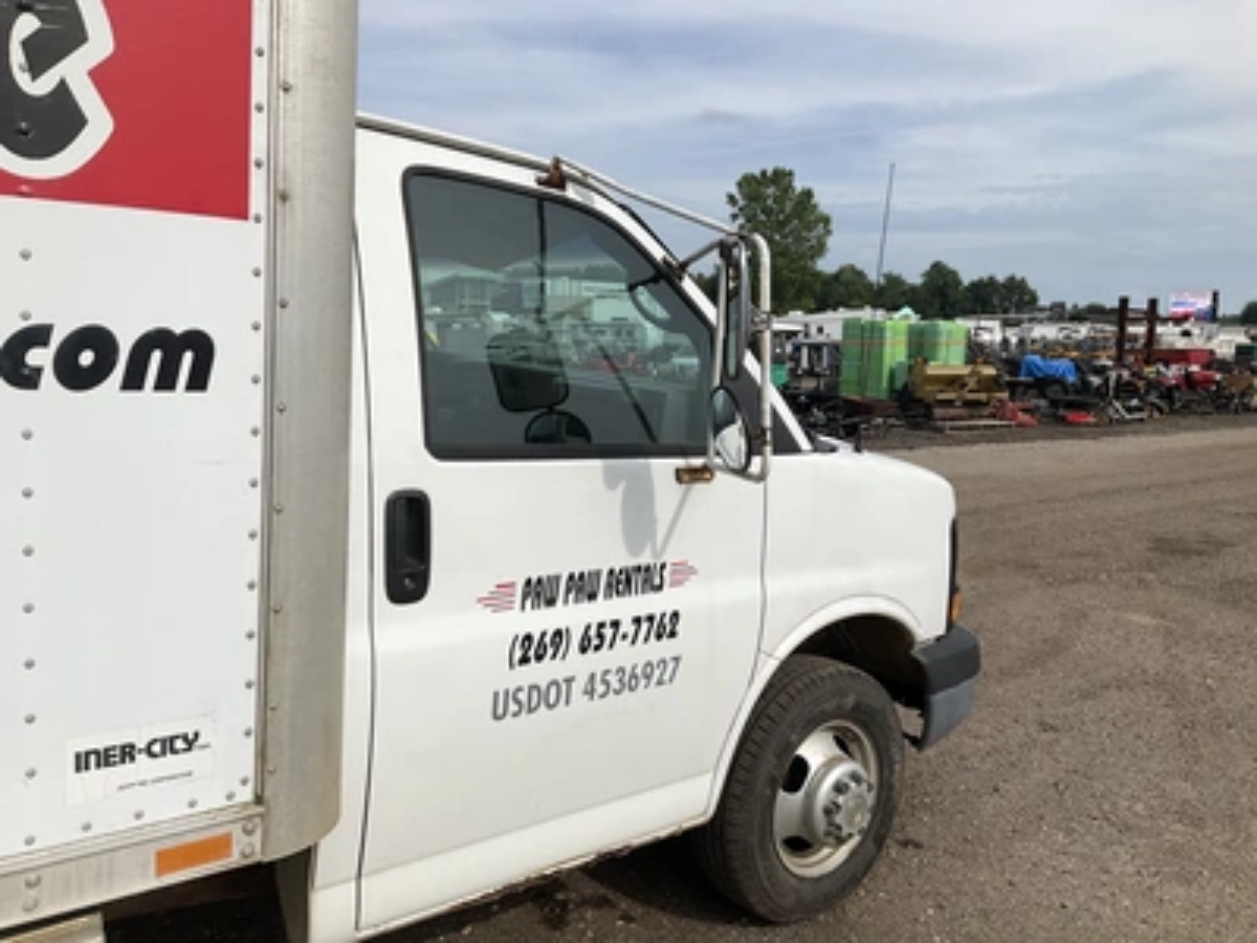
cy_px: 472
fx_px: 1053
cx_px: 628
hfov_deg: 61.7
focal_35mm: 29
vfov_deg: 48.2
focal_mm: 3
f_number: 1.8
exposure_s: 1/3125
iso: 25
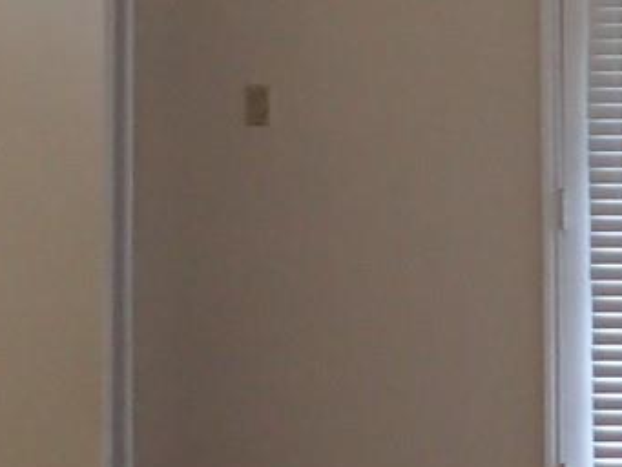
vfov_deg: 9.7
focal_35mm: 150
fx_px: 2696
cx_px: 299
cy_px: -150
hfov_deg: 13.2
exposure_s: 1/40
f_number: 2
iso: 200
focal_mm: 4.5
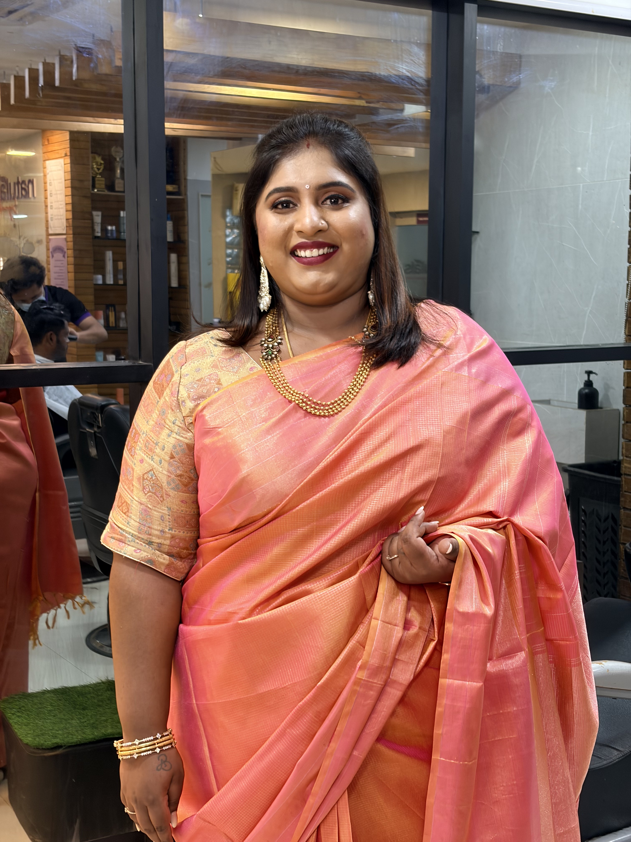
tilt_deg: -6.9
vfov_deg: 36.8
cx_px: 316
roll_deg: +0.1
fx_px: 1264
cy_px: 421
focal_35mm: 52
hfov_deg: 28.0
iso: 100
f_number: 1.6
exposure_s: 1/50
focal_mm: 5.96
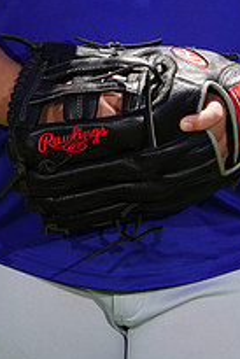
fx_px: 6988
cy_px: -119
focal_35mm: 700
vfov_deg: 2.9
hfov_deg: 2.0
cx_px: 152
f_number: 8
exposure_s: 1/250
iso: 100
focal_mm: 247
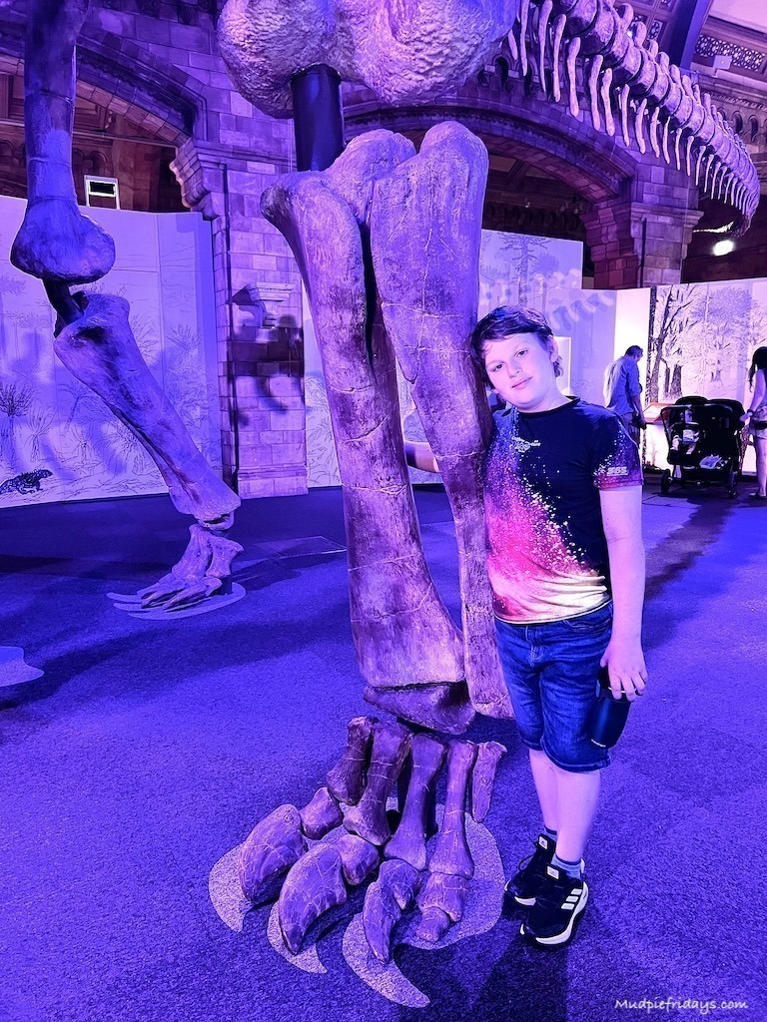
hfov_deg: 53.1
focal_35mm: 26
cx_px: 384
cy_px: 511
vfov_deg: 67.3
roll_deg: +0.5
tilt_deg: -9.2
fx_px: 768
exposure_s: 1/40
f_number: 1.5
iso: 640
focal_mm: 5.7
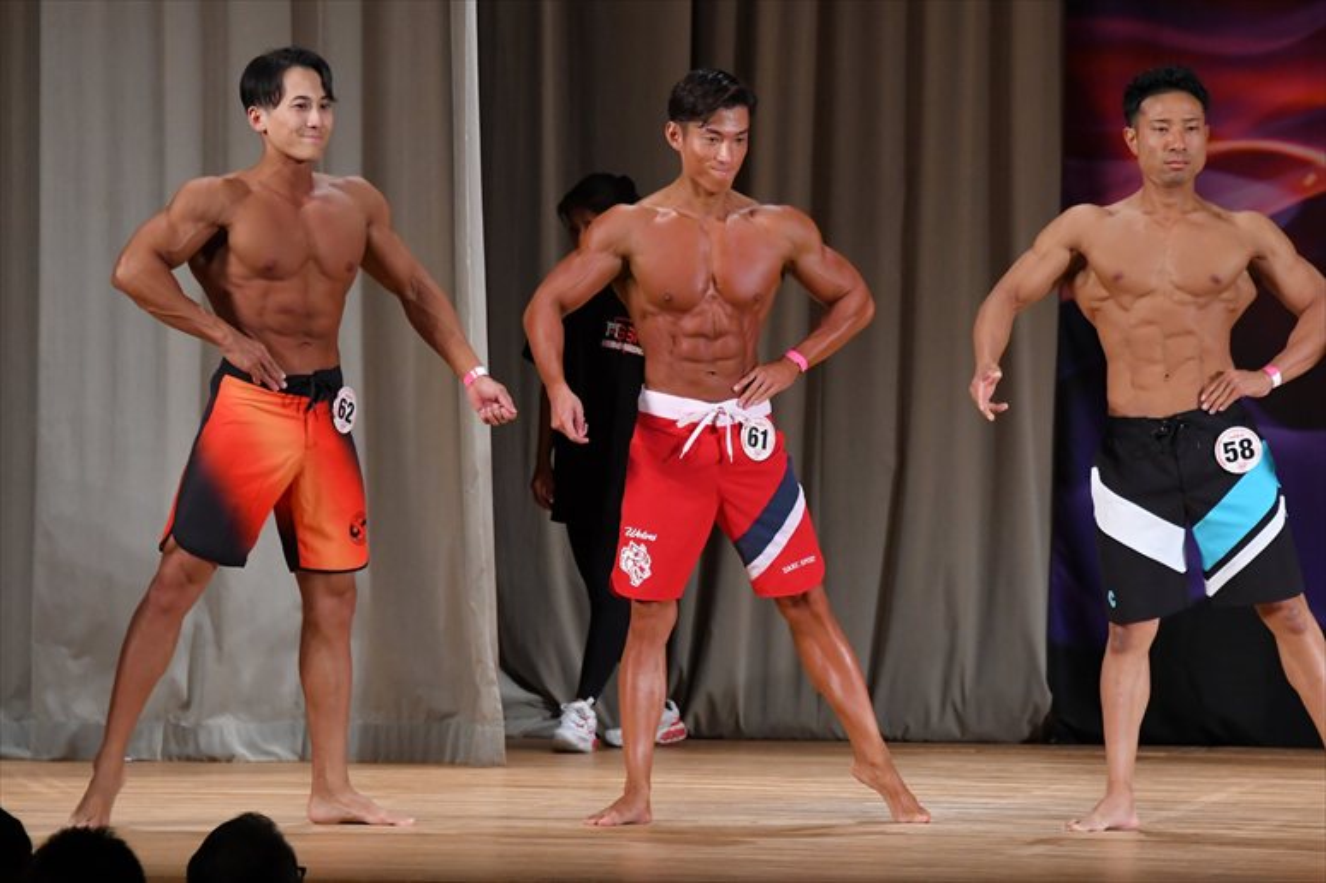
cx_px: 663
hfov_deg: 8.1
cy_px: 442
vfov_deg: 5.4
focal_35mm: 255
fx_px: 9388
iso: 3200
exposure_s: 1/400
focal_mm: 170
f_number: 5.6
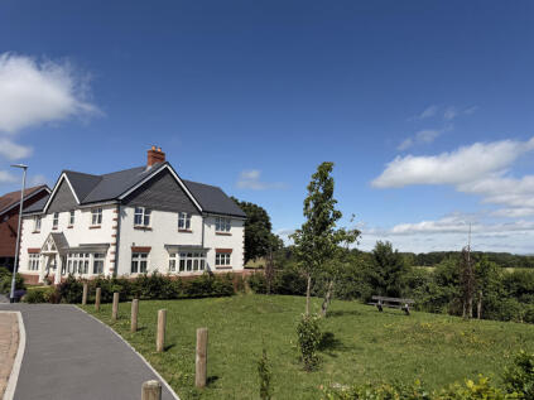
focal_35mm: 24
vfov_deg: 56.8
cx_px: 267
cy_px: 200
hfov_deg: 71.6
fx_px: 370
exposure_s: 1/8130
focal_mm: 6.76
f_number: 1.78
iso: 80
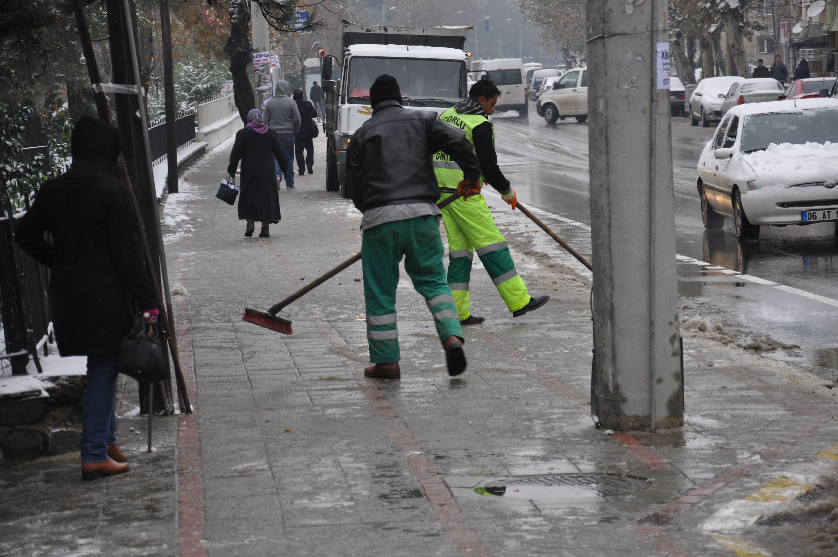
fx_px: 3208
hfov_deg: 14.9
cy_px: 278
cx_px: 419
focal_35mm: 138
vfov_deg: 9.9
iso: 200
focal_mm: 92
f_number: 5.6
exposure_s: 1/125
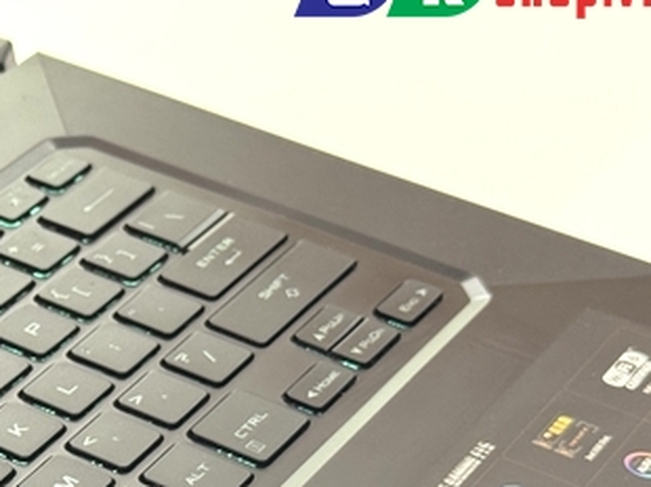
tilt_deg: -39.5
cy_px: 537
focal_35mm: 124
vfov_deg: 11.8
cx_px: -107
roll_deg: +0.4
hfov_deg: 15.4
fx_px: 2330
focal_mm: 6.76
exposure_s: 1/49
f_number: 1.78
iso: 160
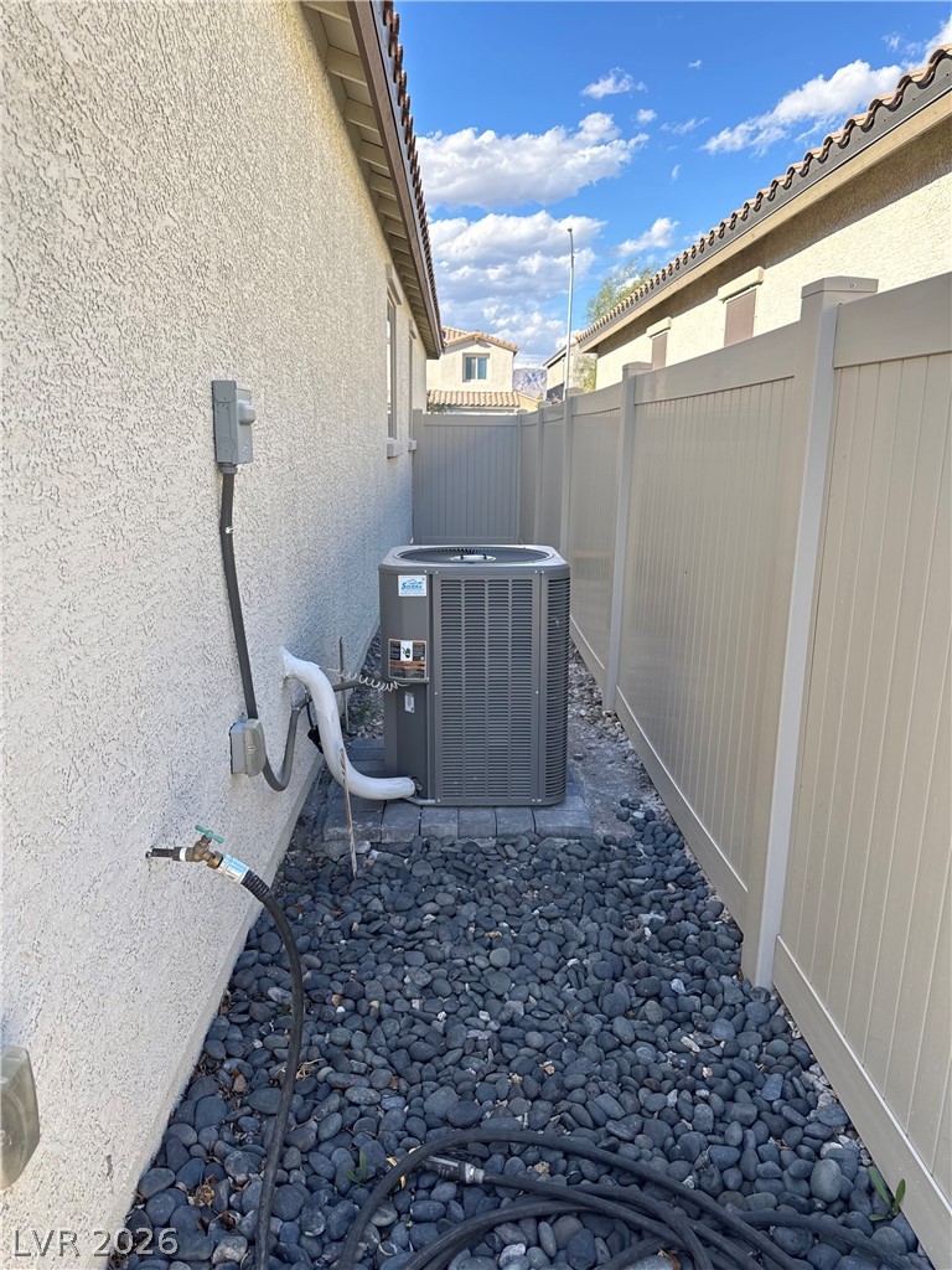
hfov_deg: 56.8
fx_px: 880
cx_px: 476
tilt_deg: -12.7
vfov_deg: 71.6
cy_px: 635
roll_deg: -0.9
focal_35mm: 24
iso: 80
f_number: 1.78
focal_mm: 6.76
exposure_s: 1/723
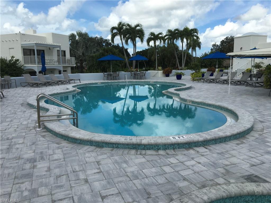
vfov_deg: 48.2
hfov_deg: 61.7
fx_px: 227
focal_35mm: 29
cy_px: 102
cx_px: 136
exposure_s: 1/2331
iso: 25
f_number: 2.2
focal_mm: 4.15
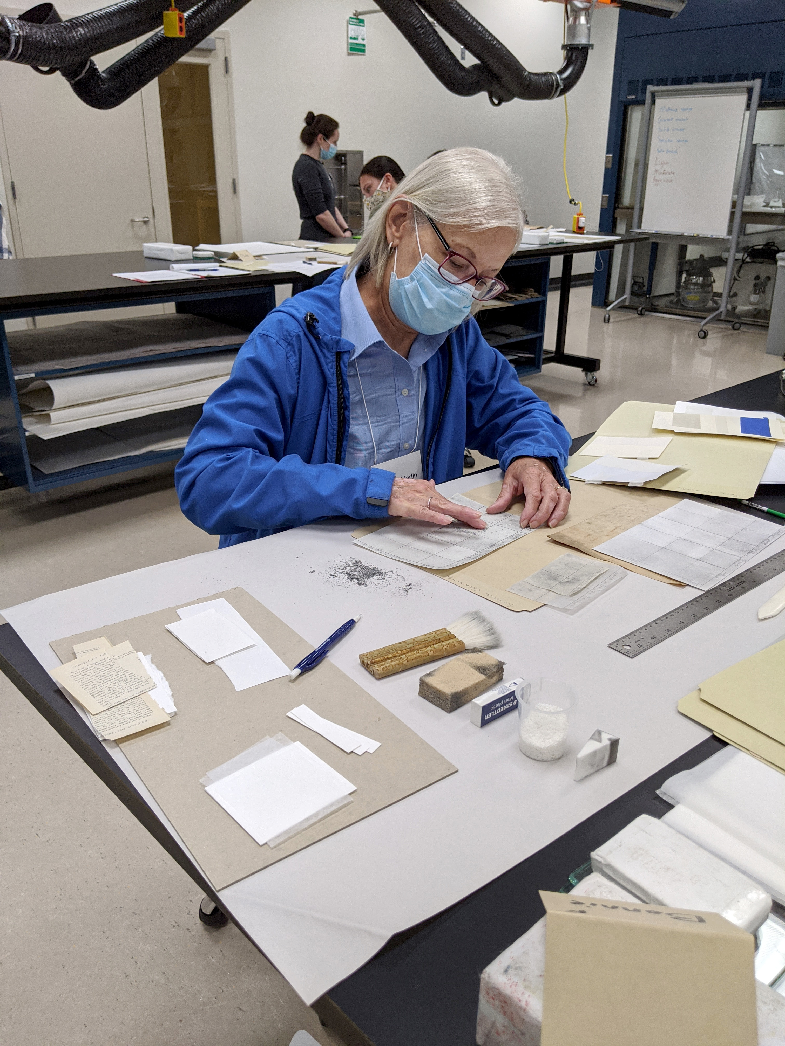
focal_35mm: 27
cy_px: 523
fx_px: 816
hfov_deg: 51.4
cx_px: 392
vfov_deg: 65.3
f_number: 1.8
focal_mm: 4.44
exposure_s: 1/120
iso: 109
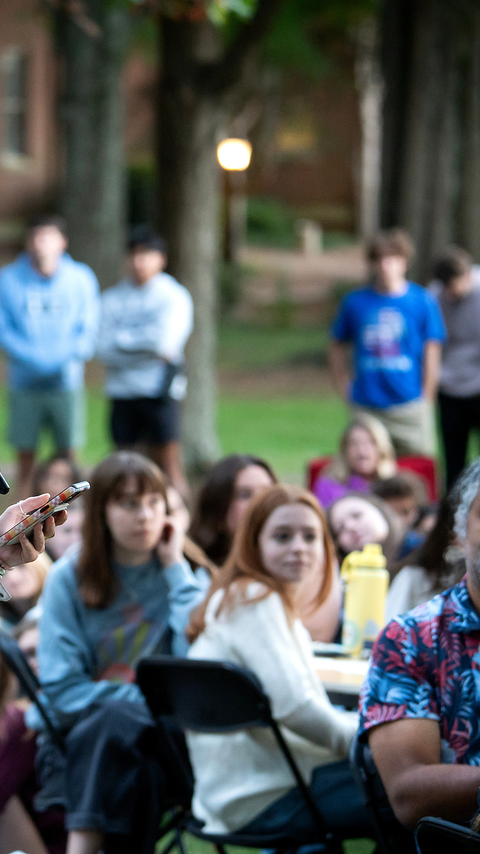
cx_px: 26
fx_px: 5339
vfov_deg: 9.1
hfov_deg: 5.1
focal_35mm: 236
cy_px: 427
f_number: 5
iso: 4000
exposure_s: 1/125
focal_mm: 150
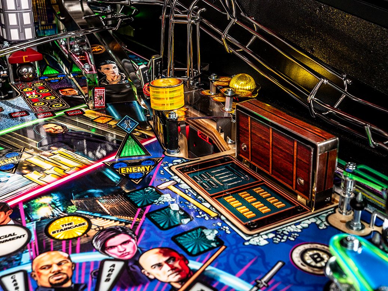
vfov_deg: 30.9
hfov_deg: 40.4
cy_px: 146
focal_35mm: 47
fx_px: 527
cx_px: 194
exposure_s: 1/125
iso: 100
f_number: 7.1
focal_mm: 22
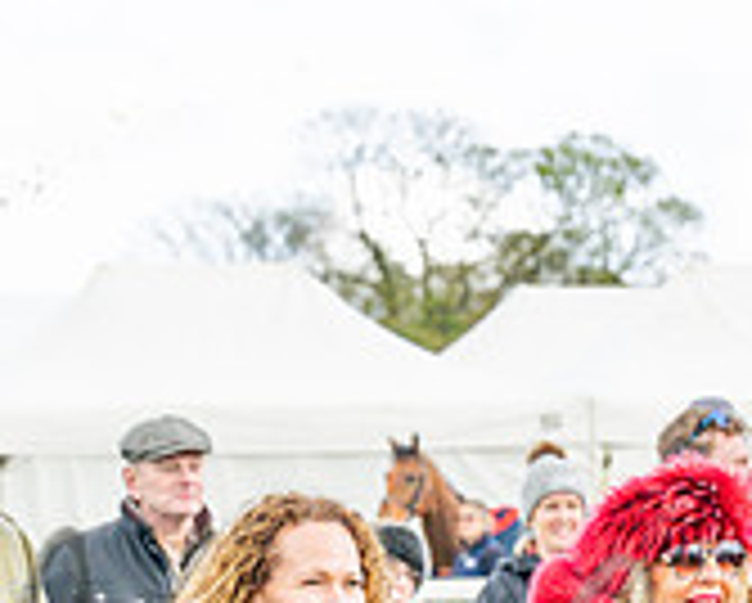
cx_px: 916
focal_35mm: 265
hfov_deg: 7.2
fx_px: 5905
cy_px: 868
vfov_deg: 5.8
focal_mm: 70
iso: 250
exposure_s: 1/640
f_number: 4.5
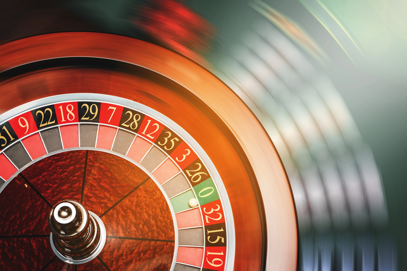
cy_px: 136
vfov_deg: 27.0
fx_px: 565
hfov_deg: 39.6
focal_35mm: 50
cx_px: 204
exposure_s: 1/125
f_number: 8
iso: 160
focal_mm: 50
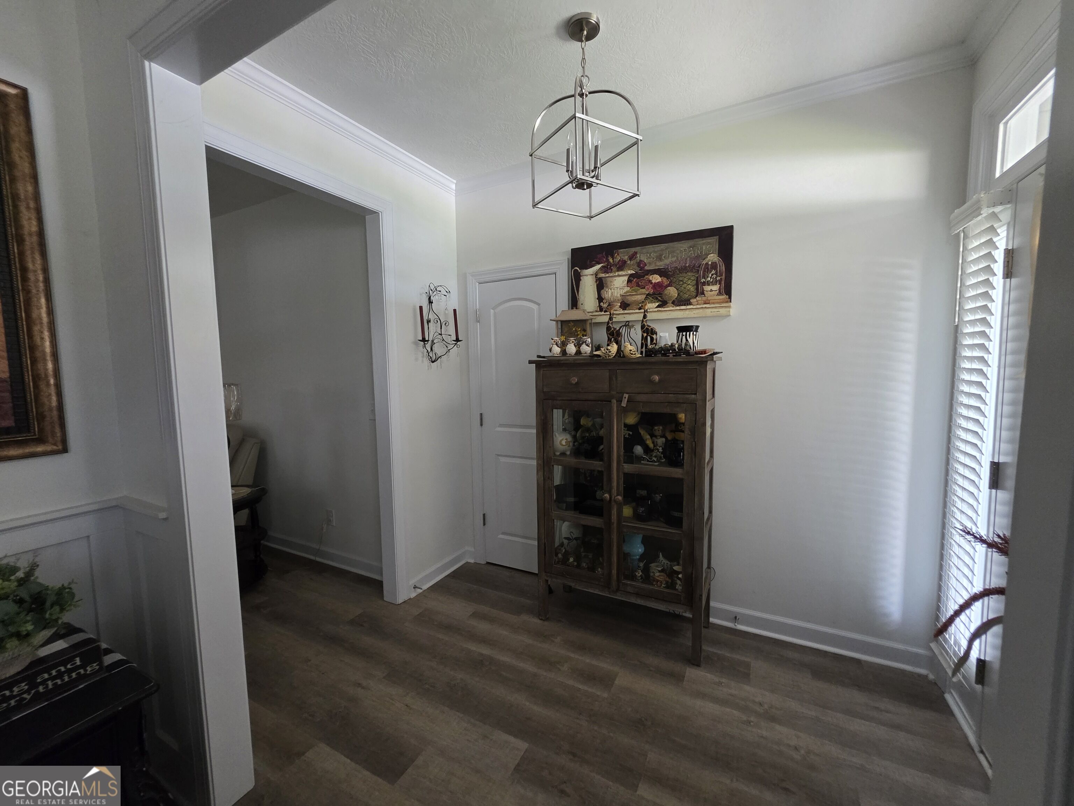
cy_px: 403
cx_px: 537
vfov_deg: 89.9
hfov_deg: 106.2
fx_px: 403
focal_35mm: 13
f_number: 1.9
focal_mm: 2.2
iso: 400
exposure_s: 1/60
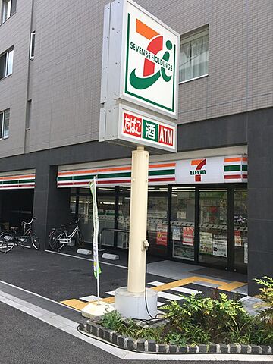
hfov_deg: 48.2
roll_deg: -1.5
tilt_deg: +2.2
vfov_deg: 61.7
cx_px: 136
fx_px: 305
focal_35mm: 29
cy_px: 182
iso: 25
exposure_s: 1/487
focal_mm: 4.15
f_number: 2.2
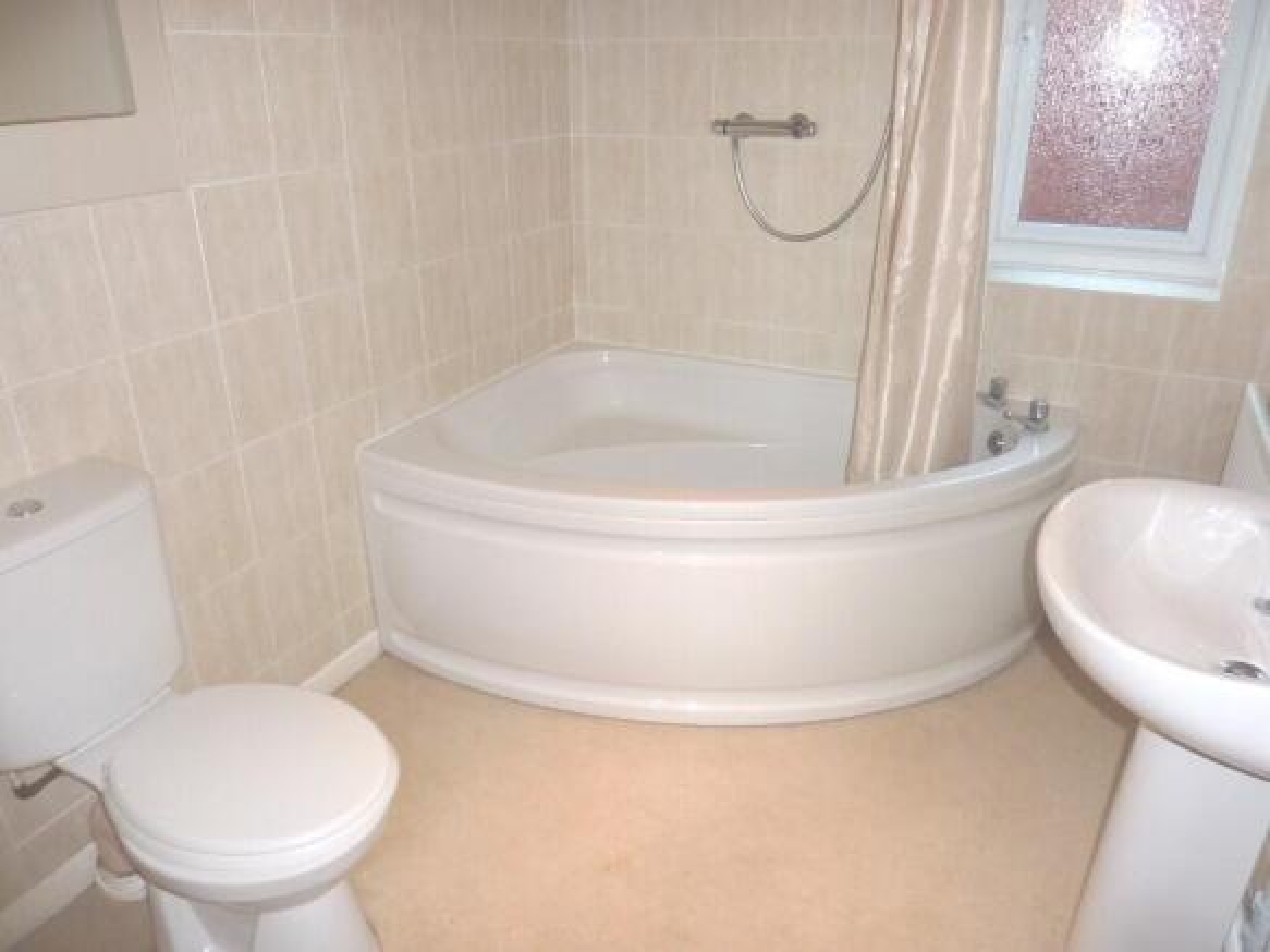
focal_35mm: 25
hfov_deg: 69.4
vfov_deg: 54.9
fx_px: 917
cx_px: 635
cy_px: 476
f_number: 3.3
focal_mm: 4.1
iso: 100
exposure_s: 1/30
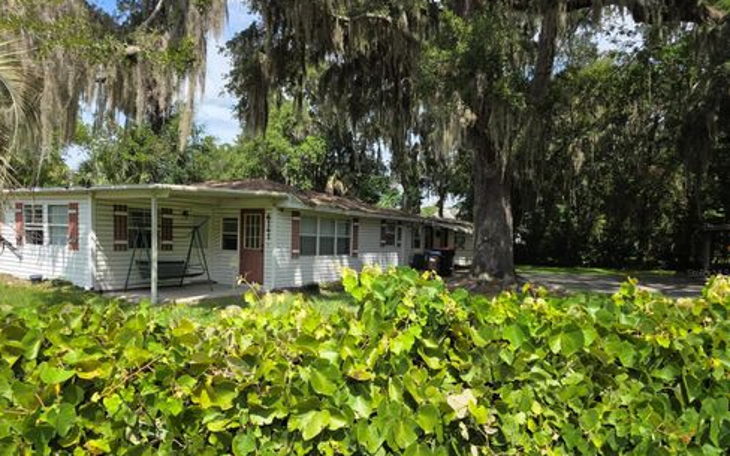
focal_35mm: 25
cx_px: 358
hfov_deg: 72.5
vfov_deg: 49.0
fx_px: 497
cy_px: 273
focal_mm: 6.3
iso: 80
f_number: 1.7
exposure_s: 1/3050
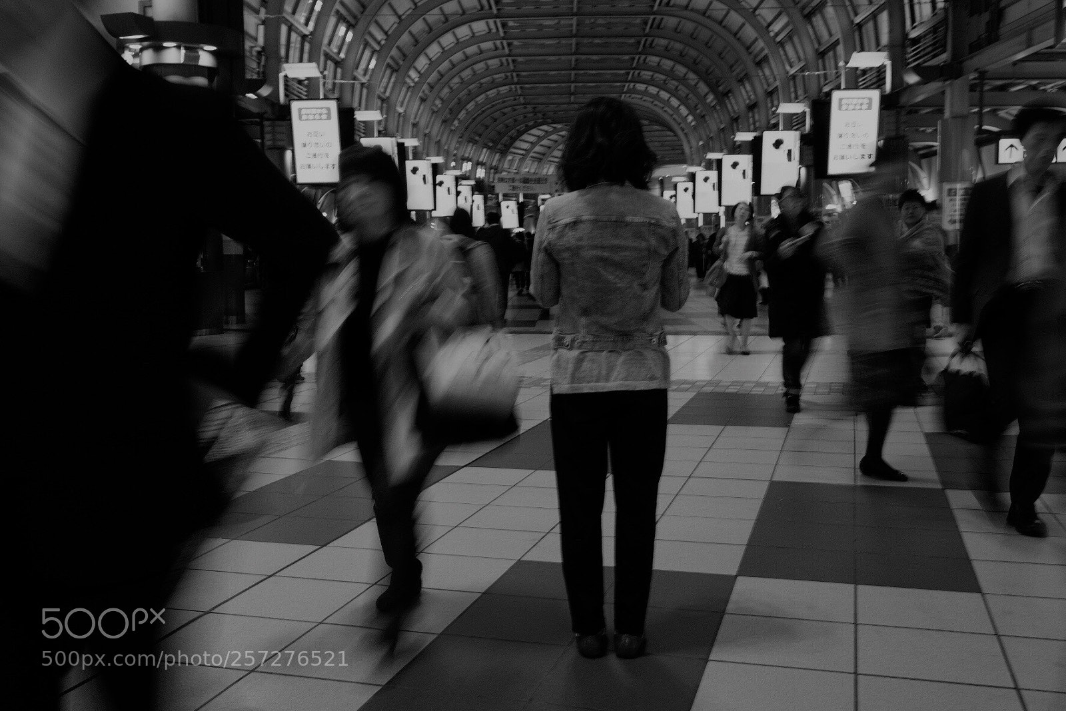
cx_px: 533
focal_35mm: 35
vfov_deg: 37.9
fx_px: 1036
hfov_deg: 54.4
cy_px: 356
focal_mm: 23
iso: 400
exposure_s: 1/8
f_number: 5.6
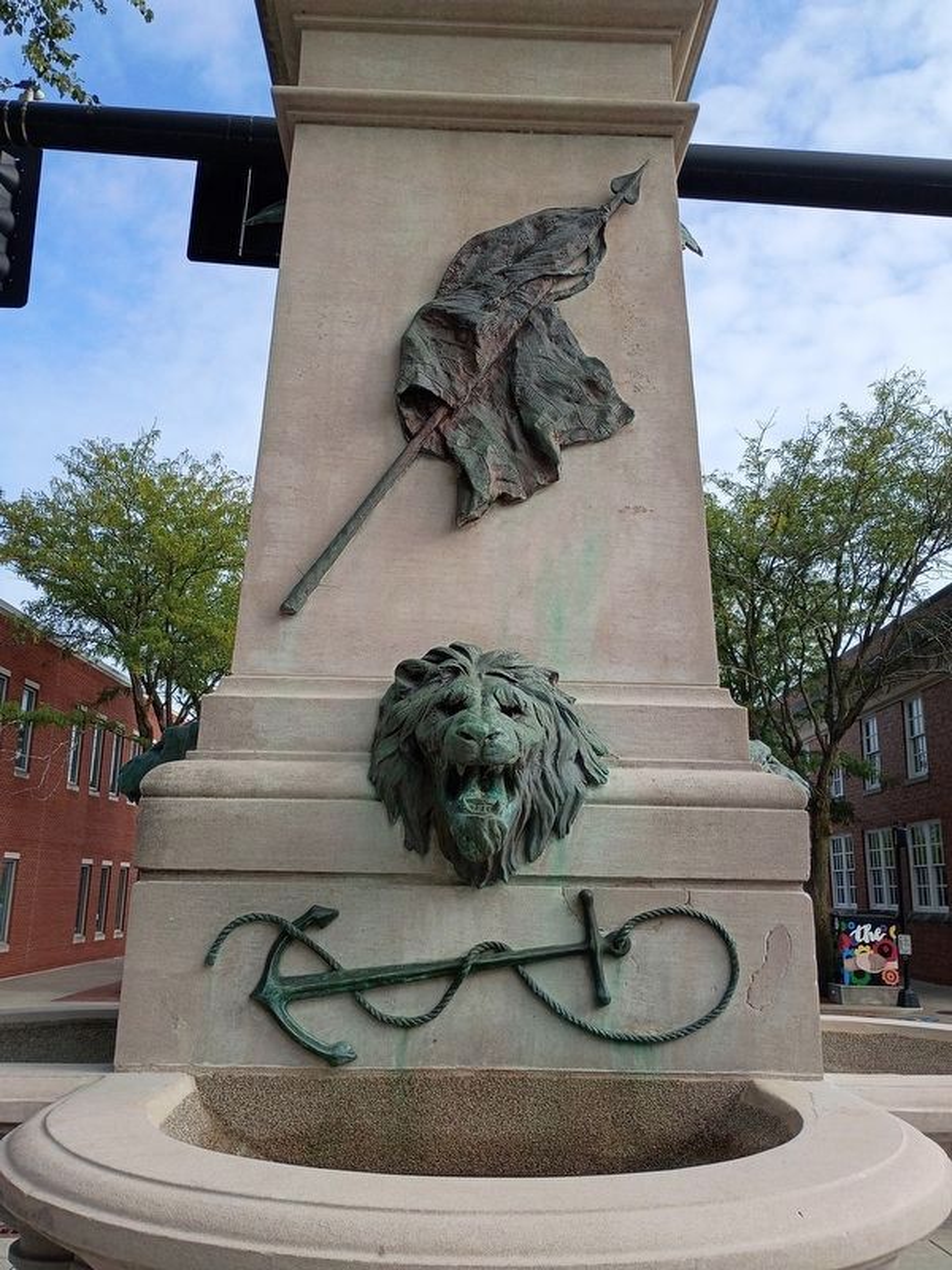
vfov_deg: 61.7
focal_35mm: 29
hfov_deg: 48.2
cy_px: 635
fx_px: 1063
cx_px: 476
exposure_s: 1/704
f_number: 1.8
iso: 100
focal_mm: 4.27
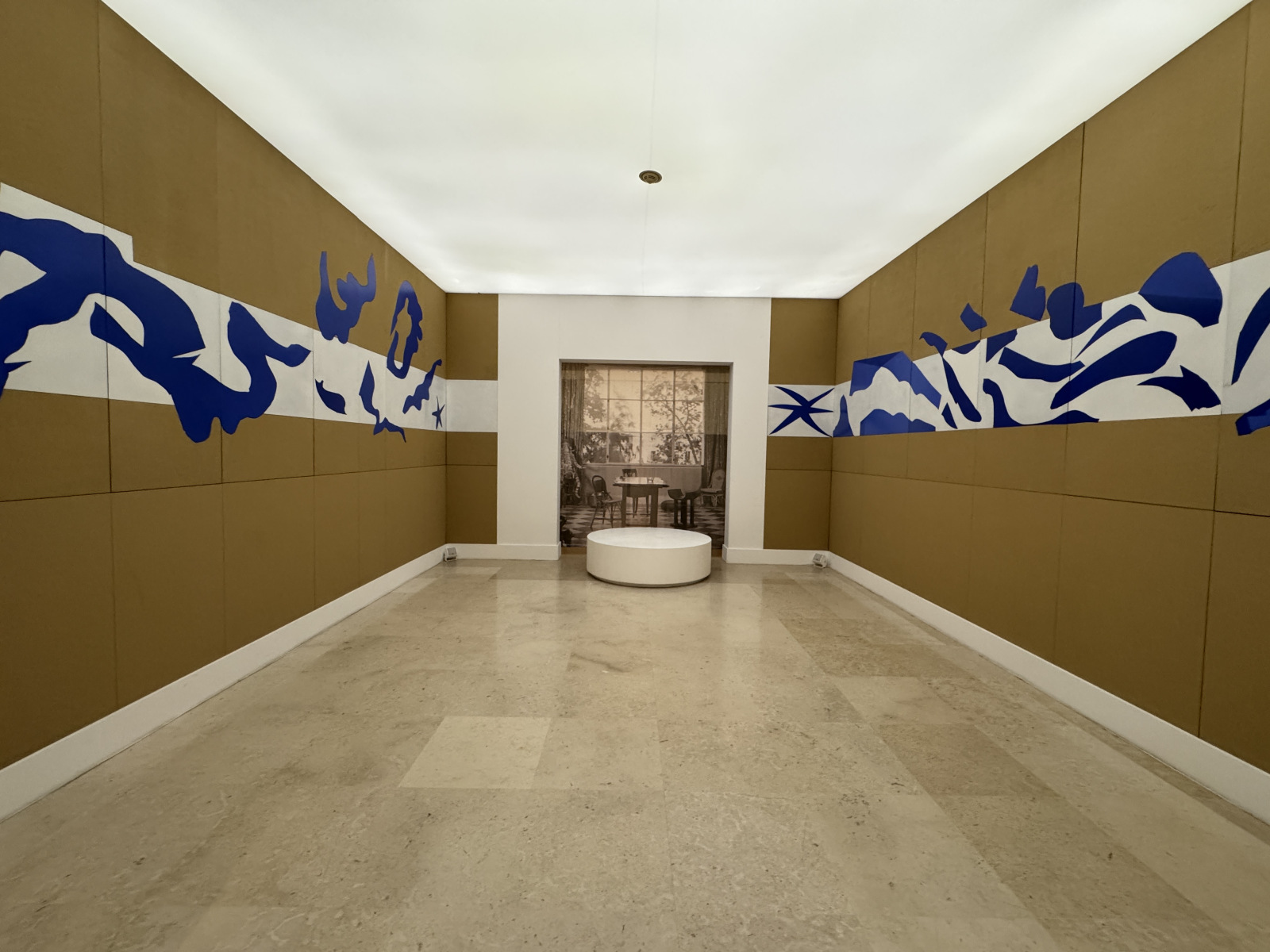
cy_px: 476
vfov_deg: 85.7
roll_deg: -0.6
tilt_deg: -2.2
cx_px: 635
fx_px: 514
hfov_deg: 102.1
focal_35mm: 14
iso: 320
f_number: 2.2
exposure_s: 1/70
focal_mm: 2.22
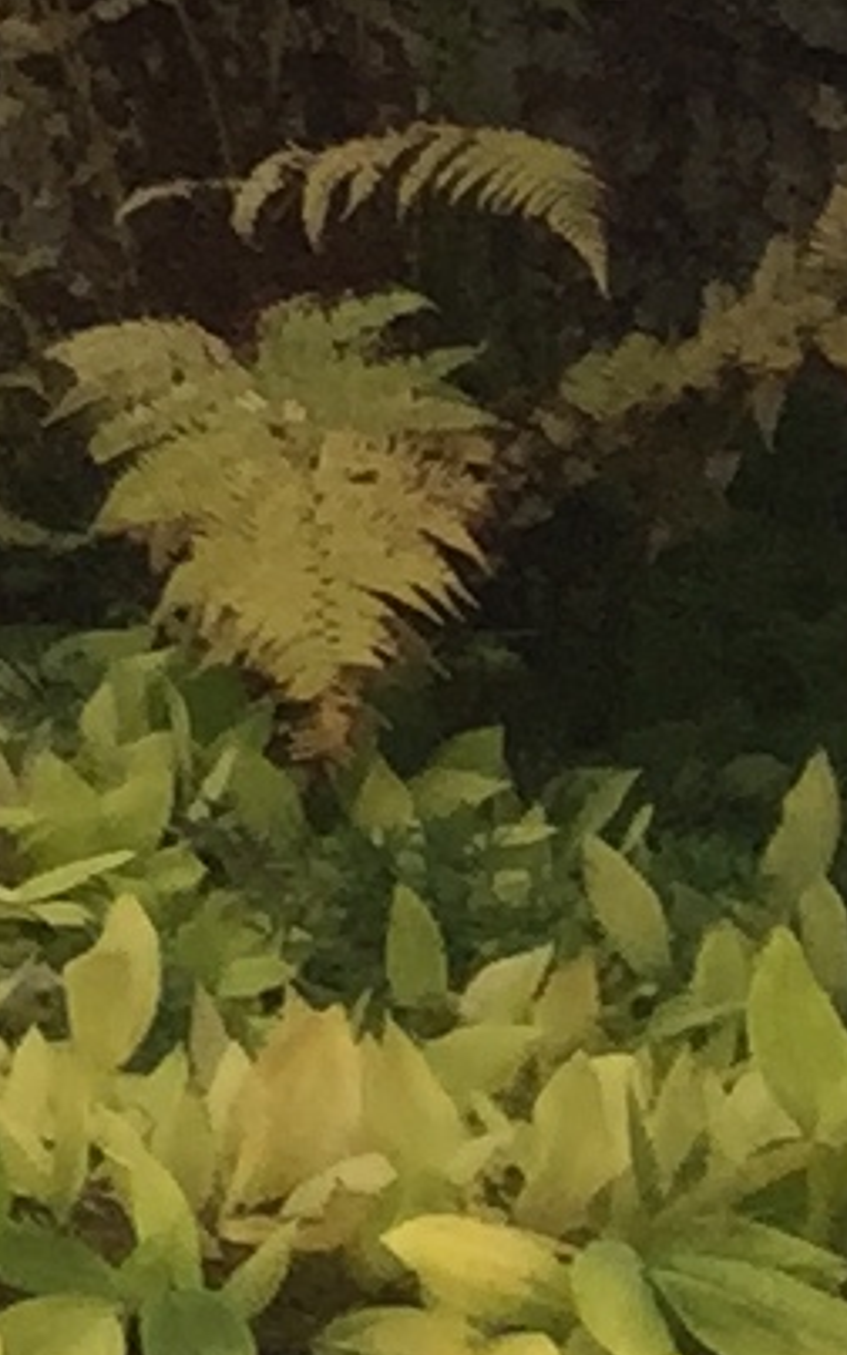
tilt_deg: +4.8
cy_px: -2152
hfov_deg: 4.5
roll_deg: +3.1
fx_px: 9193
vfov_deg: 7.7
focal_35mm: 249
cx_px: -3526
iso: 32
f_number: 2.2
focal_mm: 4.15
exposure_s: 1/732
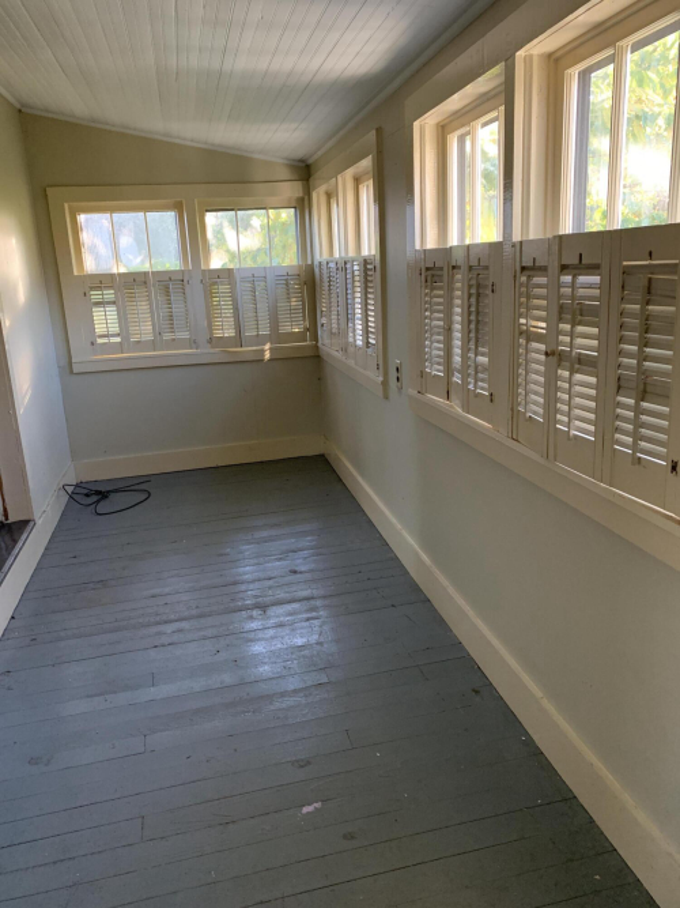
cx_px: 340
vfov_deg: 67.3
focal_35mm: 26
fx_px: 681
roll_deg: +3.3
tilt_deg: -14.7
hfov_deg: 53.0
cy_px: 454
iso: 250
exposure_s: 1/60
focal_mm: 4.25
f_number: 1.8
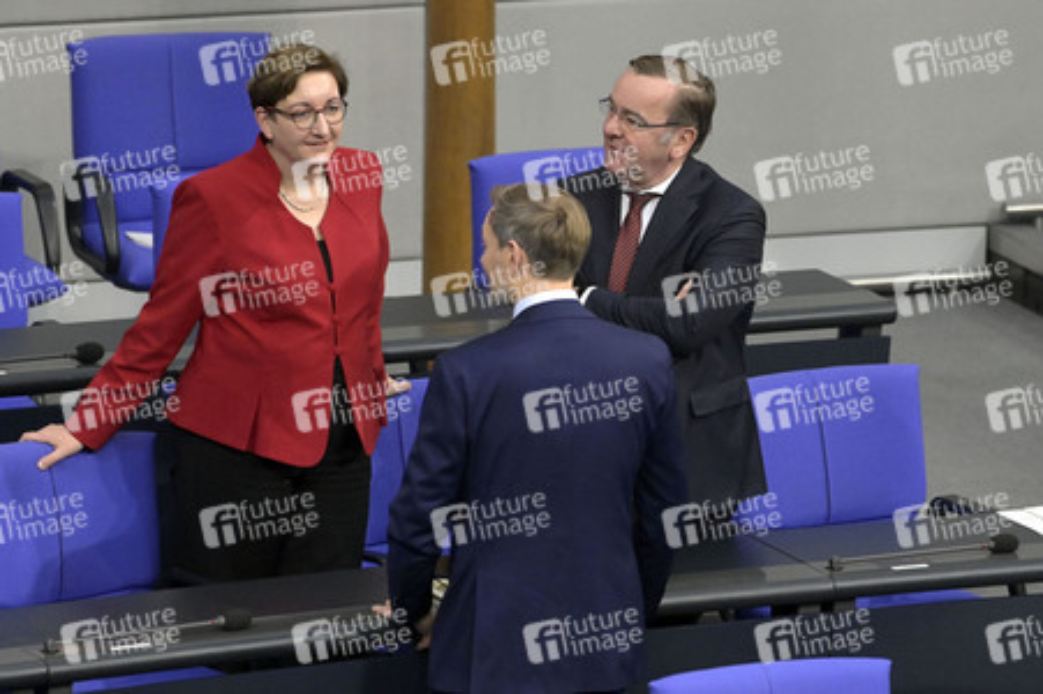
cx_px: 522
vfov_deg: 5.5
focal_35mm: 250
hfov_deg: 8.2
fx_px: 7238
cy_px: 347
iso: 12800
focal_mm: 250
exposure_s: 1/320
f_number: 5.6
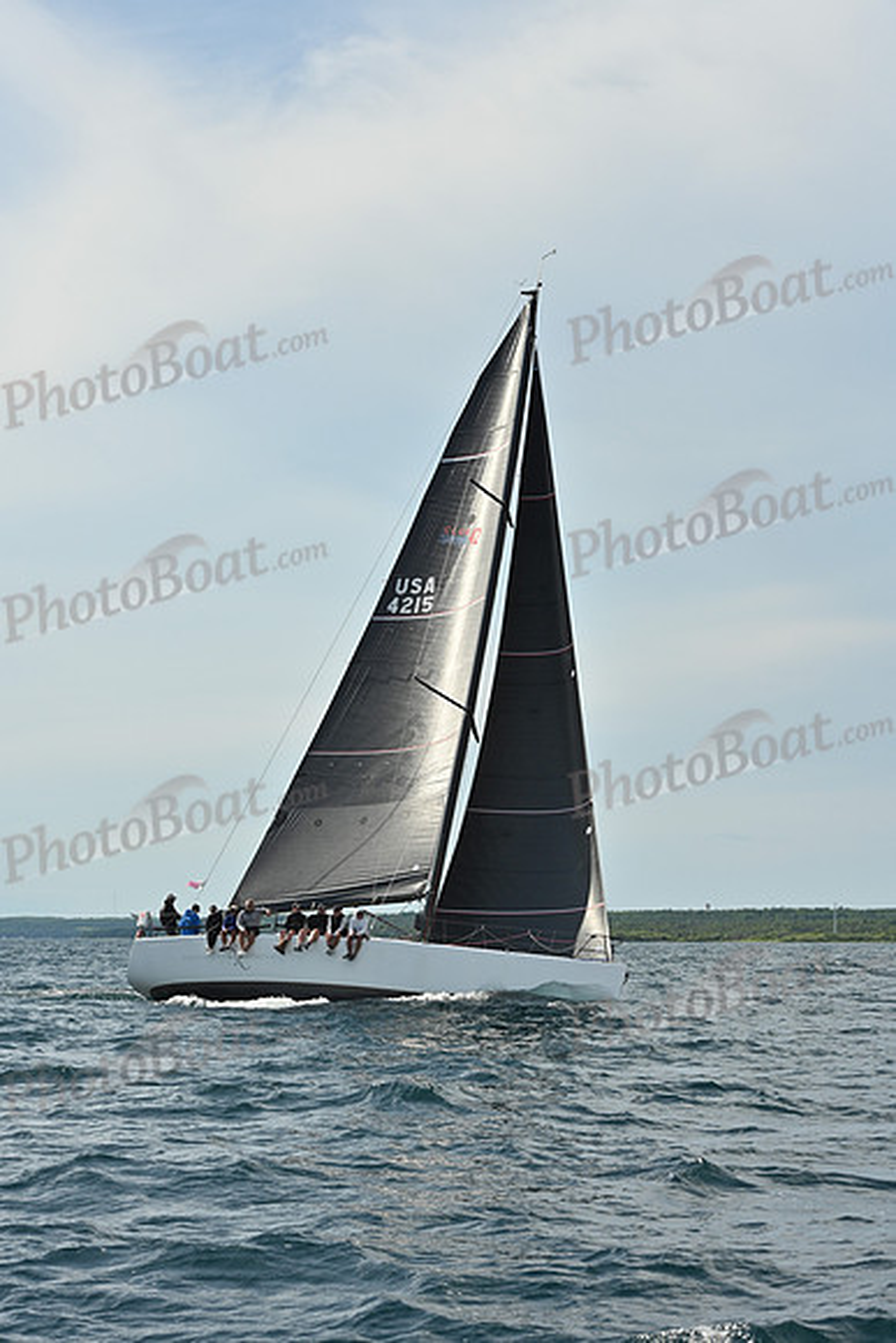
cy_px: 672
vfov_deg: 24.8
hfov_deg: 16.7
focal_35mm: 82
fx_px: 3059
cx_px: 448
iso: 320
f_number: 11
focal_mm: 82
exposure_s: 1/1000
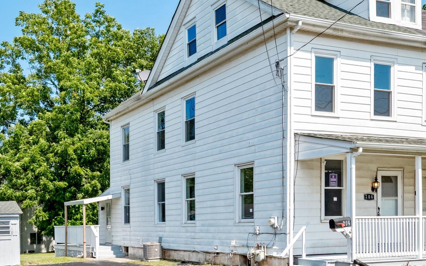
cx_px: 103
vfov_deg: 30.6
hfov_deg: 46.4
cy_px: 207
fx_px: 476
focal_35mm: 41
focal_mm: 15
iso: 400
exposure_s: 1/6400
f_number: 8
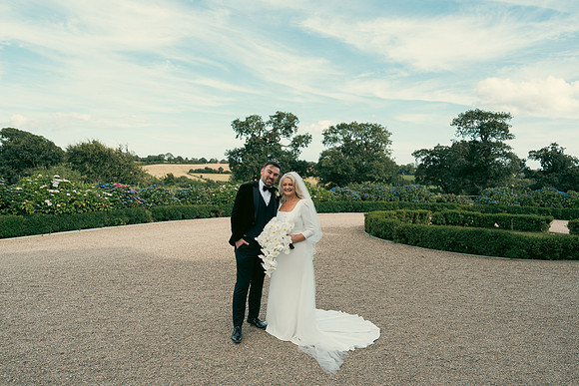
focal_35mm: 24
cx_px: 290
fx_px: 386
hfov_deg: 73.7
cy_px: 193
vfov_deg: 53.2
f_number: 3.5
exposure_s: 1/640
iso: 125
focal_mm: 24
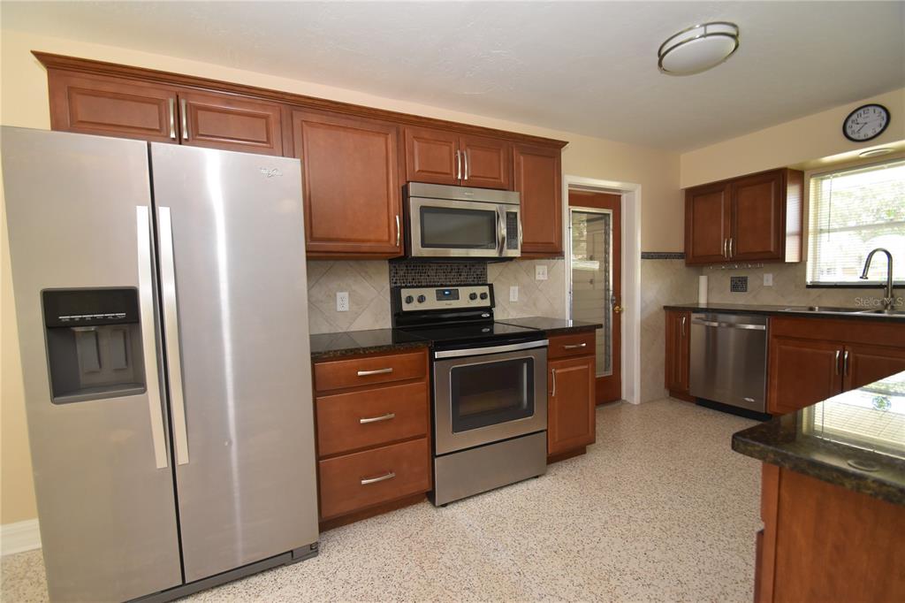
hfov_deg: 100.4
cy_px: 302
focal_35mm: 15
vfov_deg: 77.3
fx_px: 377
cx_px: 452
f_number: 4.5
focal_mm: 10
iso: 800
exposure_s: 1/80
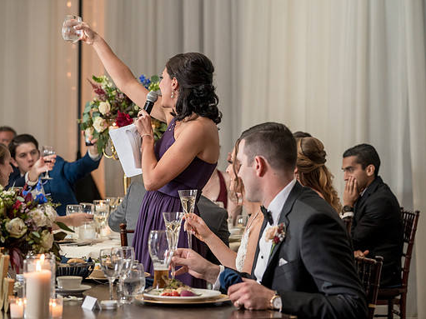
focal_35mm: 120
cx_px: 228
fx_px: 1476
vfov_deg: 12.3
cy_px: 167
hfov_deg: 16.4
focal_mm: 105
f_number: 4
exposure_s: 1/200
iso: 2000
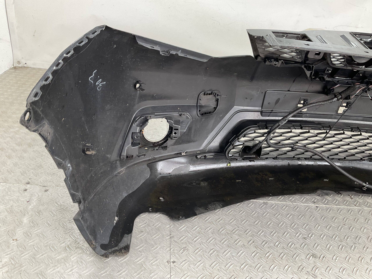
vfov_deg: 48.2
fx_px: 312
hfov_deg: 61.7
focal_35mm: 29
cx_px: 186
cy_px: 140
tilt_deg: -28.7
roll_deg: -12.2
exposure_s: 1/100
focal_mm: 3
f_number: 1.8
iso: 32
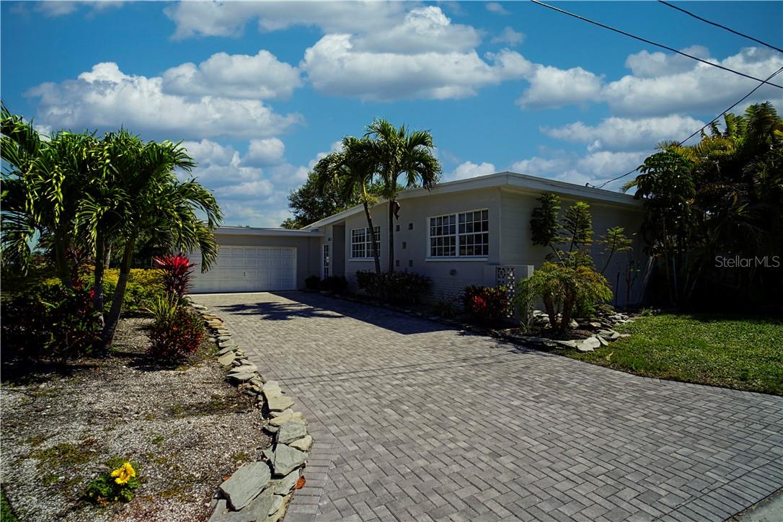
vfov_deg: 67.4
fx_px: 391
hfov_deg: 90.0
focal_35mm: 18
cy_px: 261
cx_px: 392
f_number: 10
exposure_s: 1/160
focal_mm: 18
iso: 100
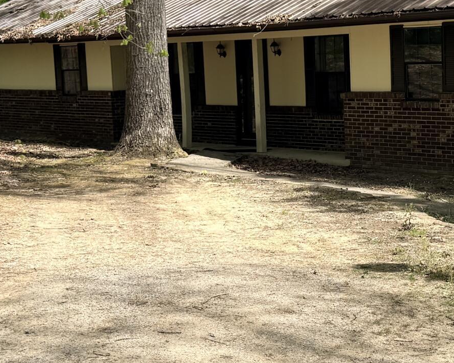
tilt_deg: -5.0
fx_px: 1061
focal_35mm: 79
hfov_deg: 23.9
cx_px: 345
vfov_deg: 19.4
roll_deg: +2.2
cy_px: 158
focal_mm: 6.76
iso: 80
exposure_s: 1/2525
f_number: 1.78
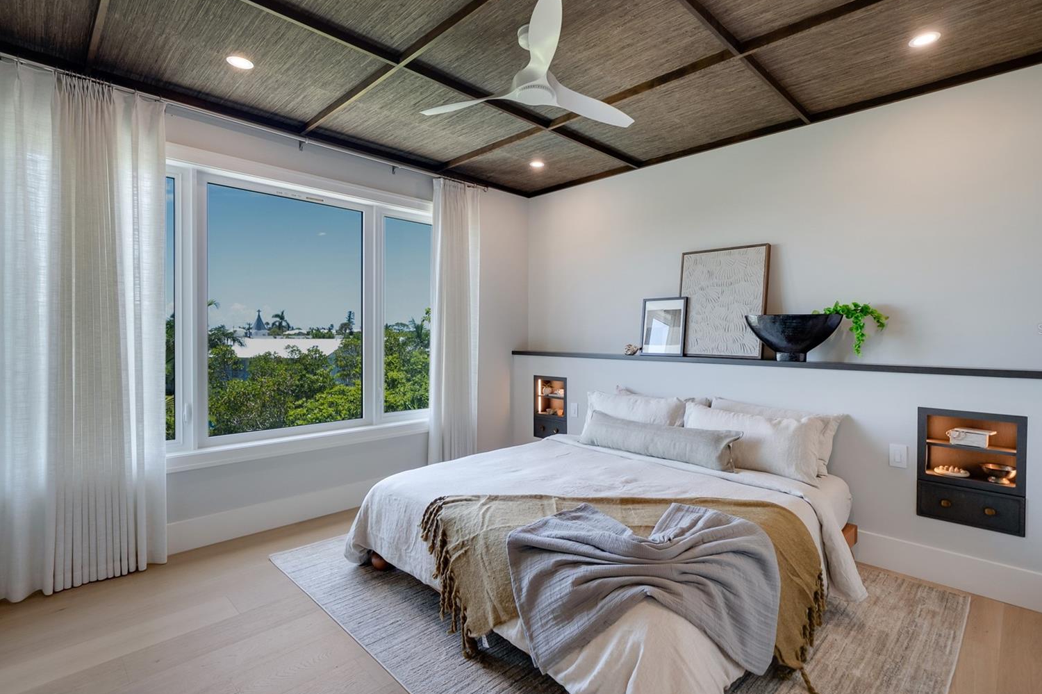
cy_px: 329
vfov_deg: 73.7
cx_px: 544
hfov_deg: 96.7
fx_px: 463
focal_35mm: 16
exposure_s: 1/1250
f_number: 4
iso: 640
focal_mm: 15
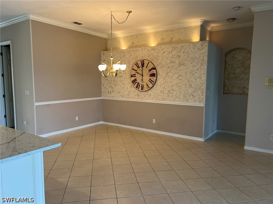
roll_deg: -0.5
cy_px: 102
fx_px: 205
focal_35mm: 26
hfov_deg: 67.3
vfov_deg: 53.1
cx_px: 136
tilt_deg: -7.1
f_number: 1.5
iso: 64
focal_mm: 5.7
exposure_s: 1/60
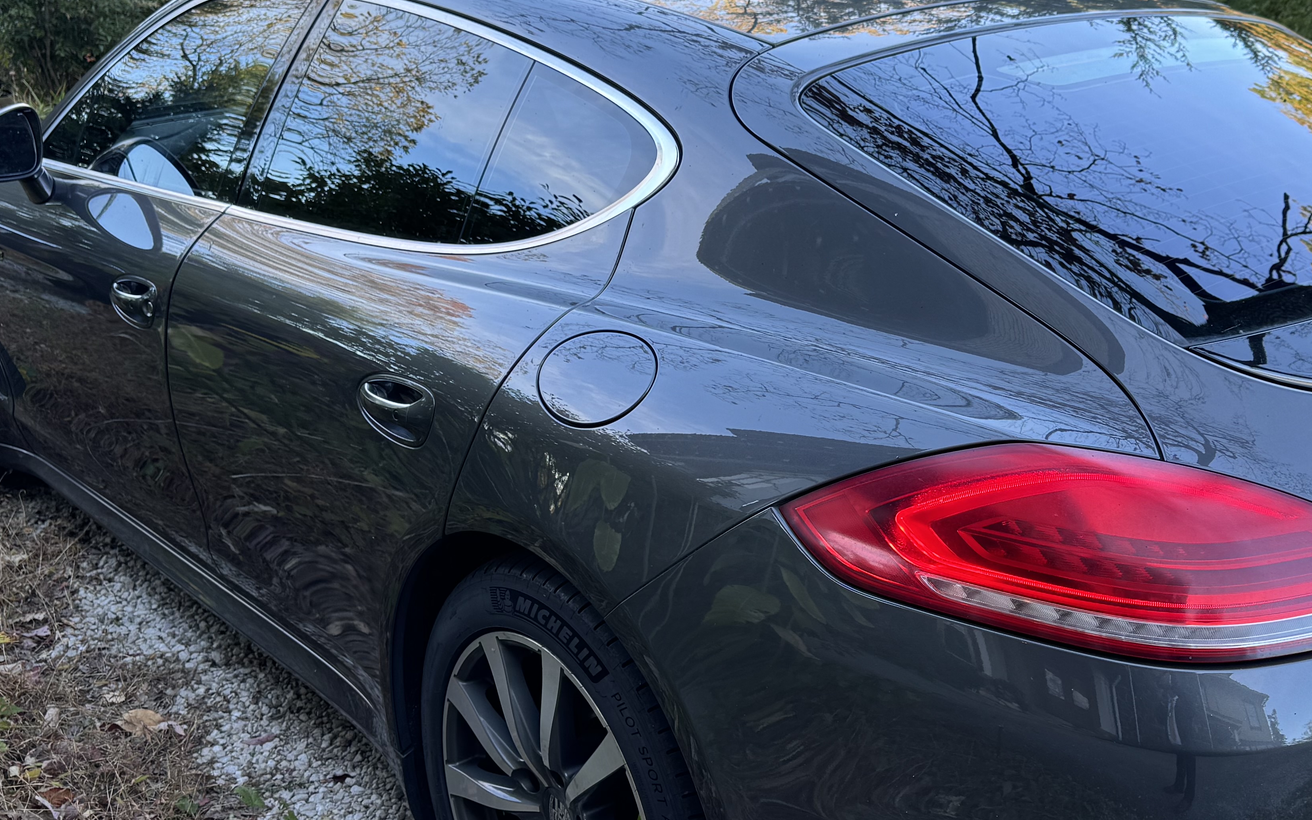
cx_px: 801
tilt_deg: -21.8
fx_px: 1573
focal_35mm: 44
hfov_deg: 45.0
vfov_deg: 29.2
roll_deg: +1.1
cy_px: 453
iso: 64
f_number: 1.78
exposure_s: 1/127
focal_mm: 6.76
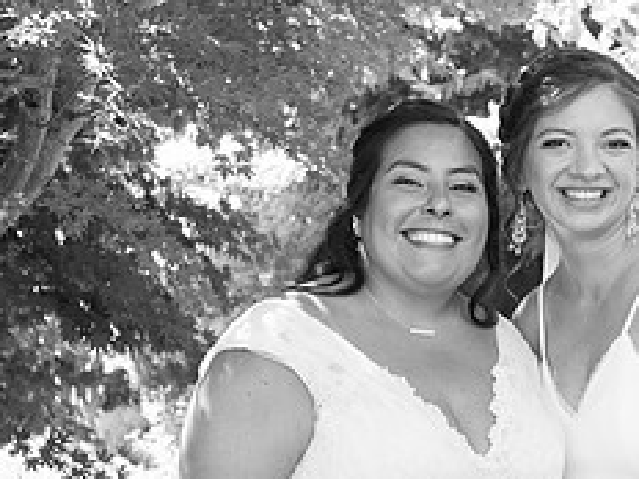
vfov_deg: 17.5
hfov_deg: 22.9
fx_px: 1551
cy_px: 326
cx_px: 521
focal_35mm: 84
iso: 640
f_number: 4
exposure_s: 1/250
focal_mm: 35
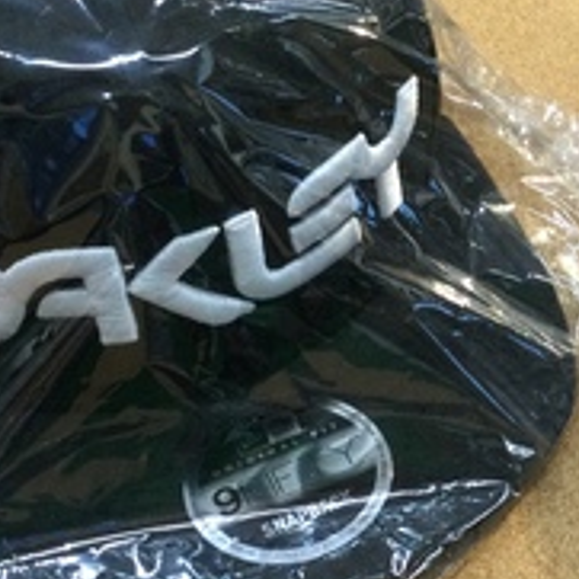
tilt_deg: -51.6
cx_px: 637
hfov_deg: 18.4
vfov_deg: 19.1
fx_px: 1722
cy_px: 266
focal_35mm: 91
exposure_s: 1/30
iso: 40
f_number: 2.4
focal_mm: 3.3
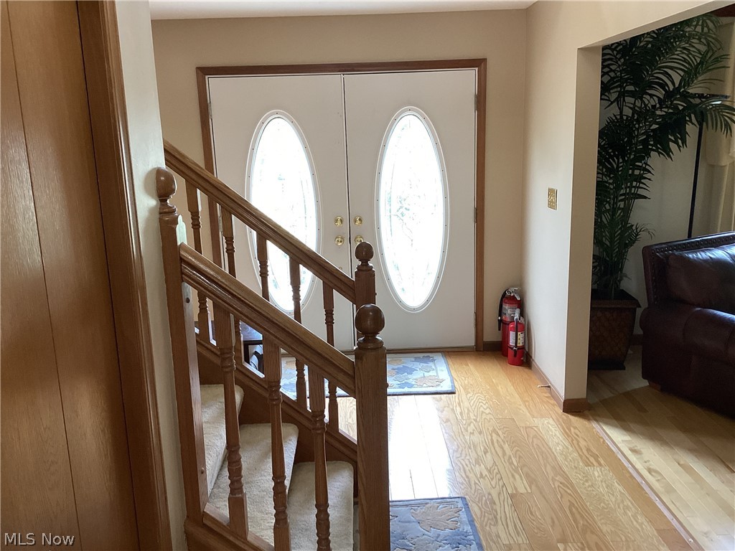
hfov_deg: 58.4
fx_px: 658
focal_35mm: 31
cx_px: 368
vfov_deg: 45.4
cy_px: 276
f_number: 2.4
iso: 64
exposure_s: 1/50
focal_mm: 3.3
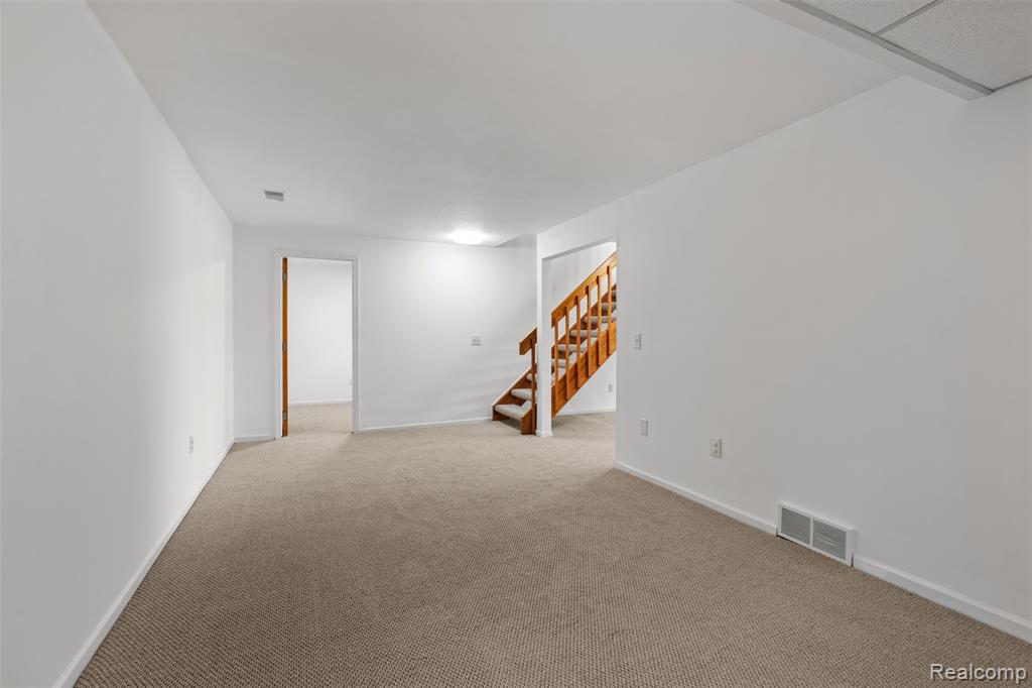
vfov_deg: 73.7
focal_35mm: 16
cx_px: 516
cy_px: 344
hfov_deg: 96.8
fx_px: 458
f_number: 8
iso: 400
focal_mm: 16
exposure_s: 1/2.5
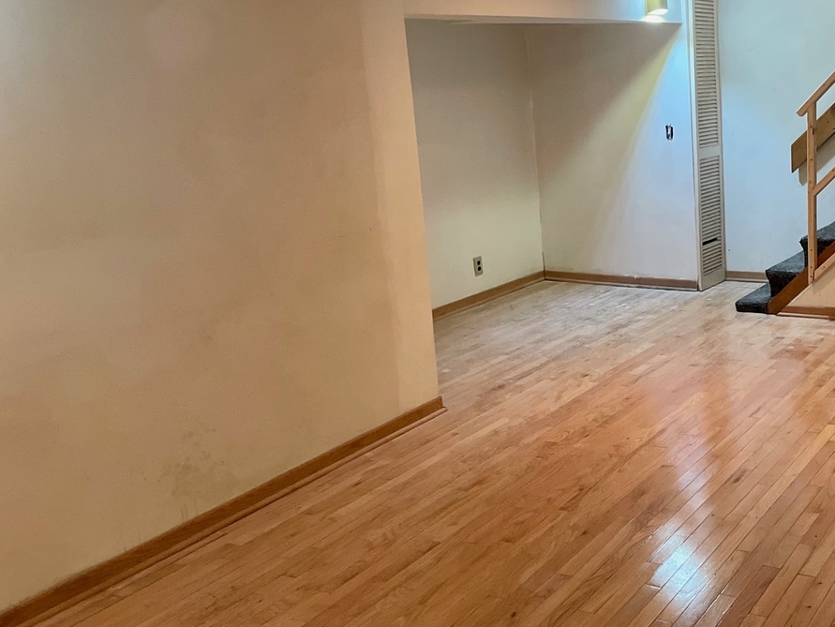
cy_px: 308
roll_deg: +2.9
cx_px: 665
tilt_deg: -13.3
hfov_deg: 42.8
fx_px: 1014
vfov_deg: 34.4
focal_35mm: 42
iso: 500
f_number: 1.6
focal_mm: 4.2
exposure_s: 1/40
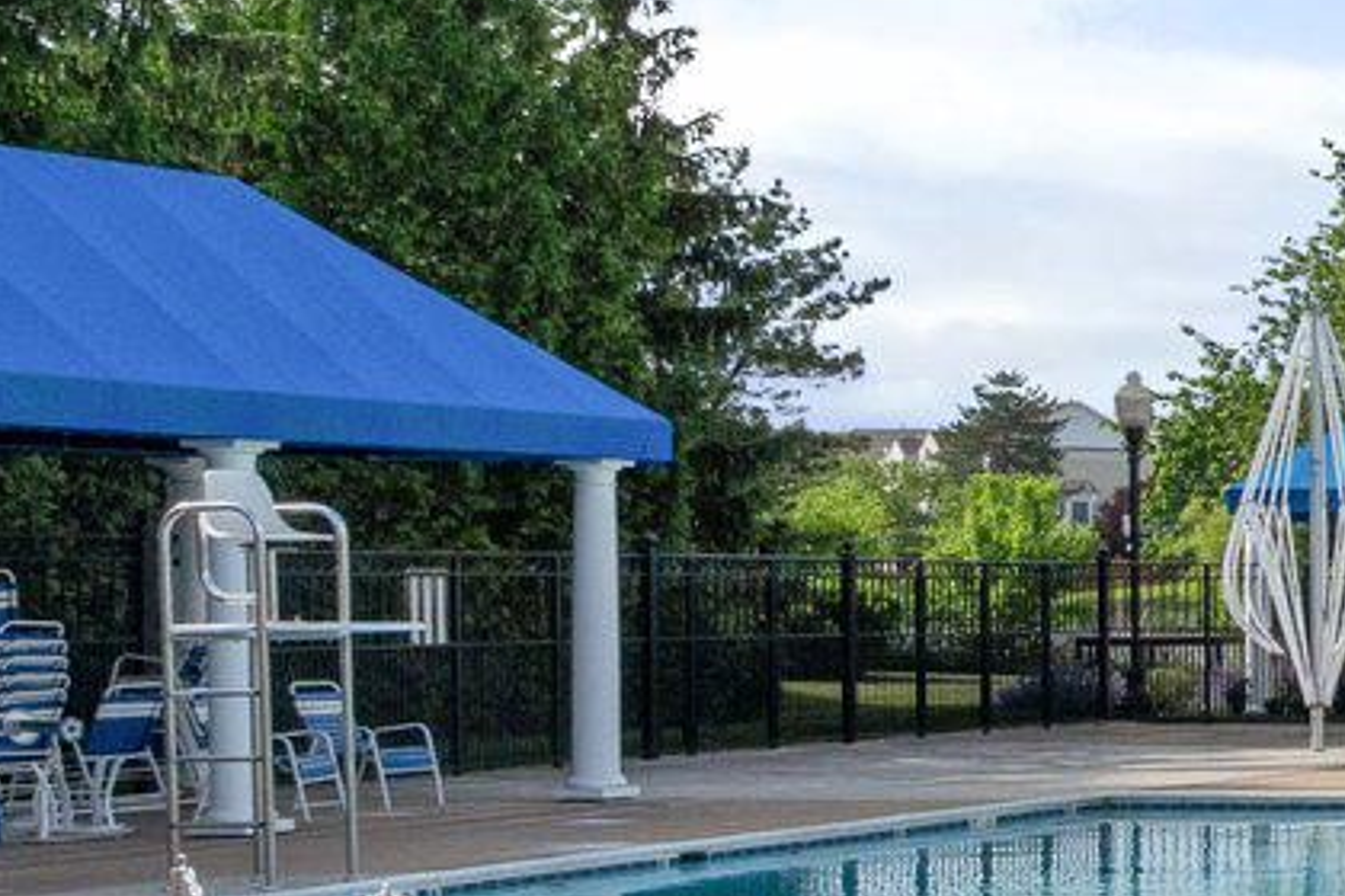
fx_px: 2914
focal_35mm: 78
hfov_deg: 15.1
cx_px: 3215
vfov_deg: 17.4
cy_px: 648
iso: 250
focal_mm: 16
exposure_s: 1/800
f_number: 13
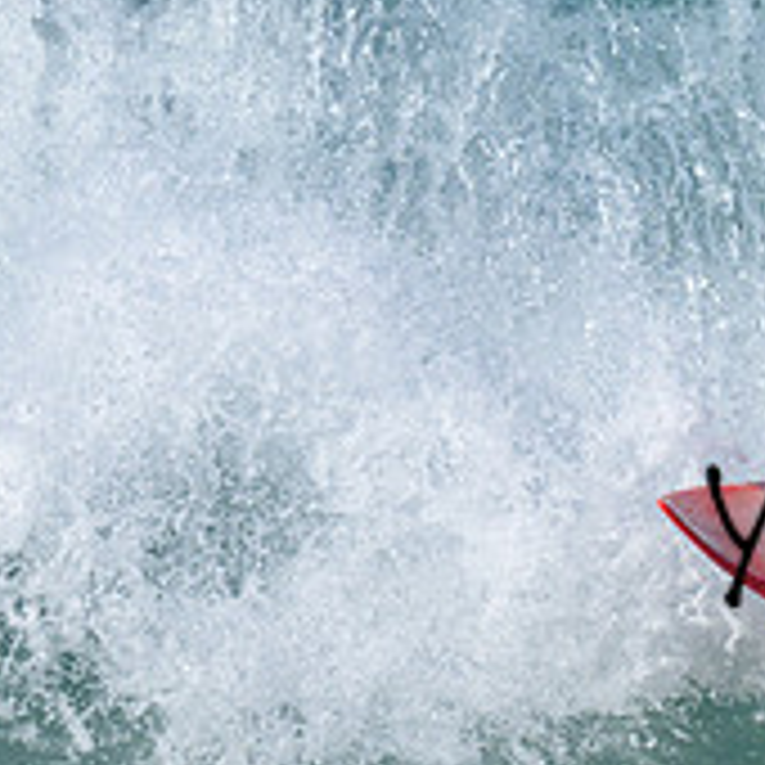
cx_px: 1291
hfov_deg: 0.5
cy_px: 540
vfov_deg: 0.5
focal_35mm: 3189
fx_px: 79734
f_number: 6.3
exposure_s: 1/2000
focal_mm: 800
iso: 220
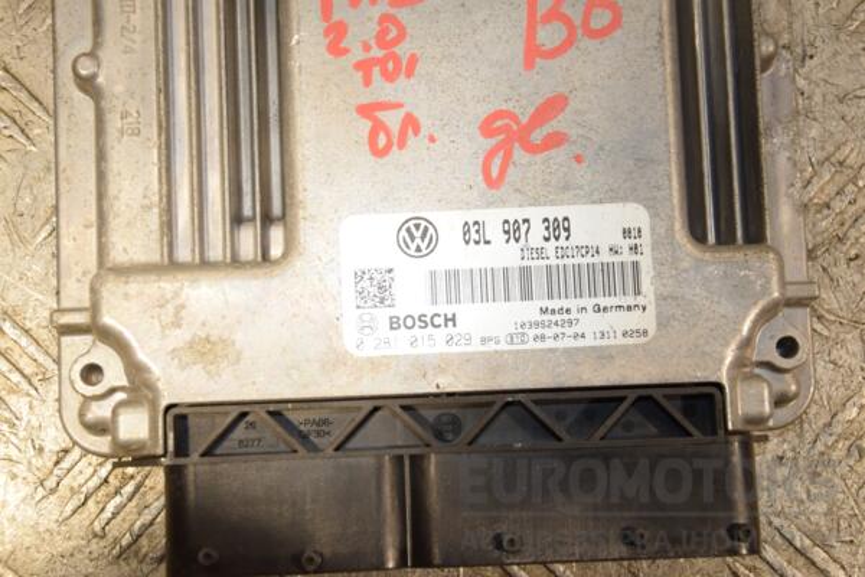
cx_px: 432
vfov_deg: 21.6
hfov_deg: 31.9
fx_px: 1514
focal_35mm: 63
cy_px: 288
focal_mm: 42
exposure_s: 1/200
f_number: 5.6
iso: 800
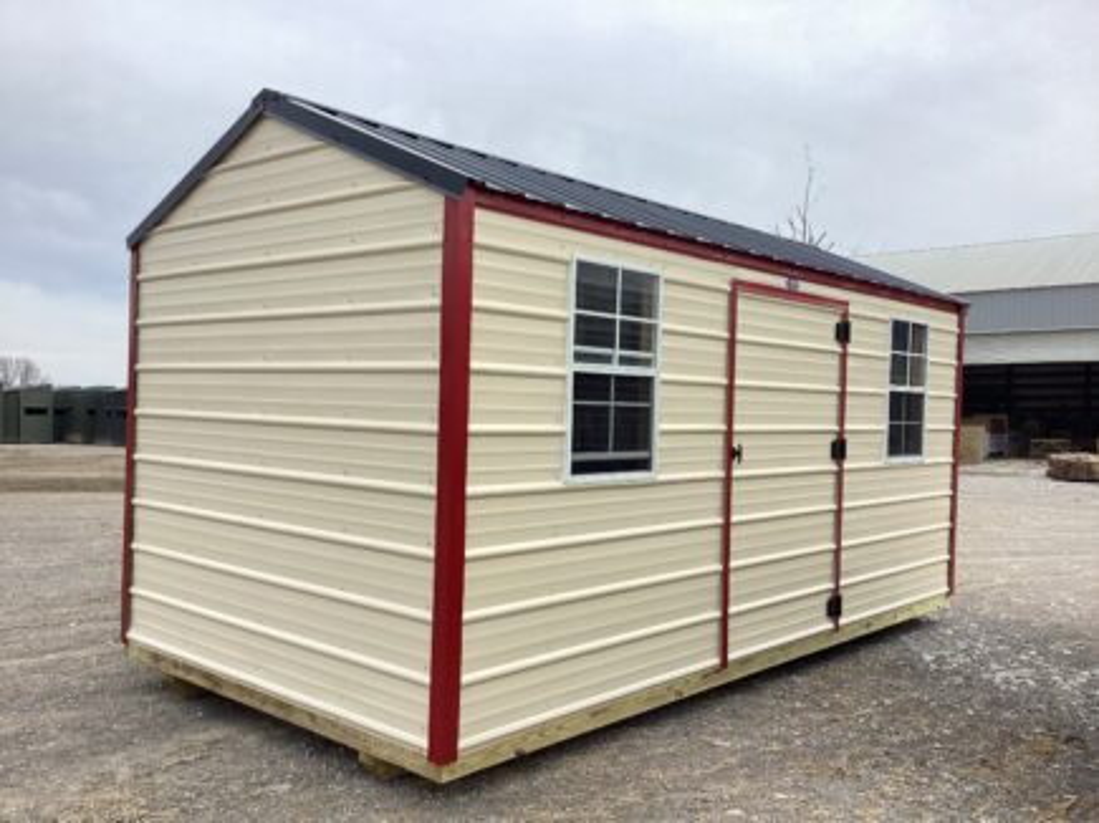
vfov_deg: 45.4
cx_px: 550
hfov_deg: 58.4
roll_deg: -0.9
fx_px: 984
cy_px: 412
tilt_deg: -0.1
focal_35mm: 31
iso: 25
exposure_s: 1/595
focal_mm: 3.3
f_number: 2.4
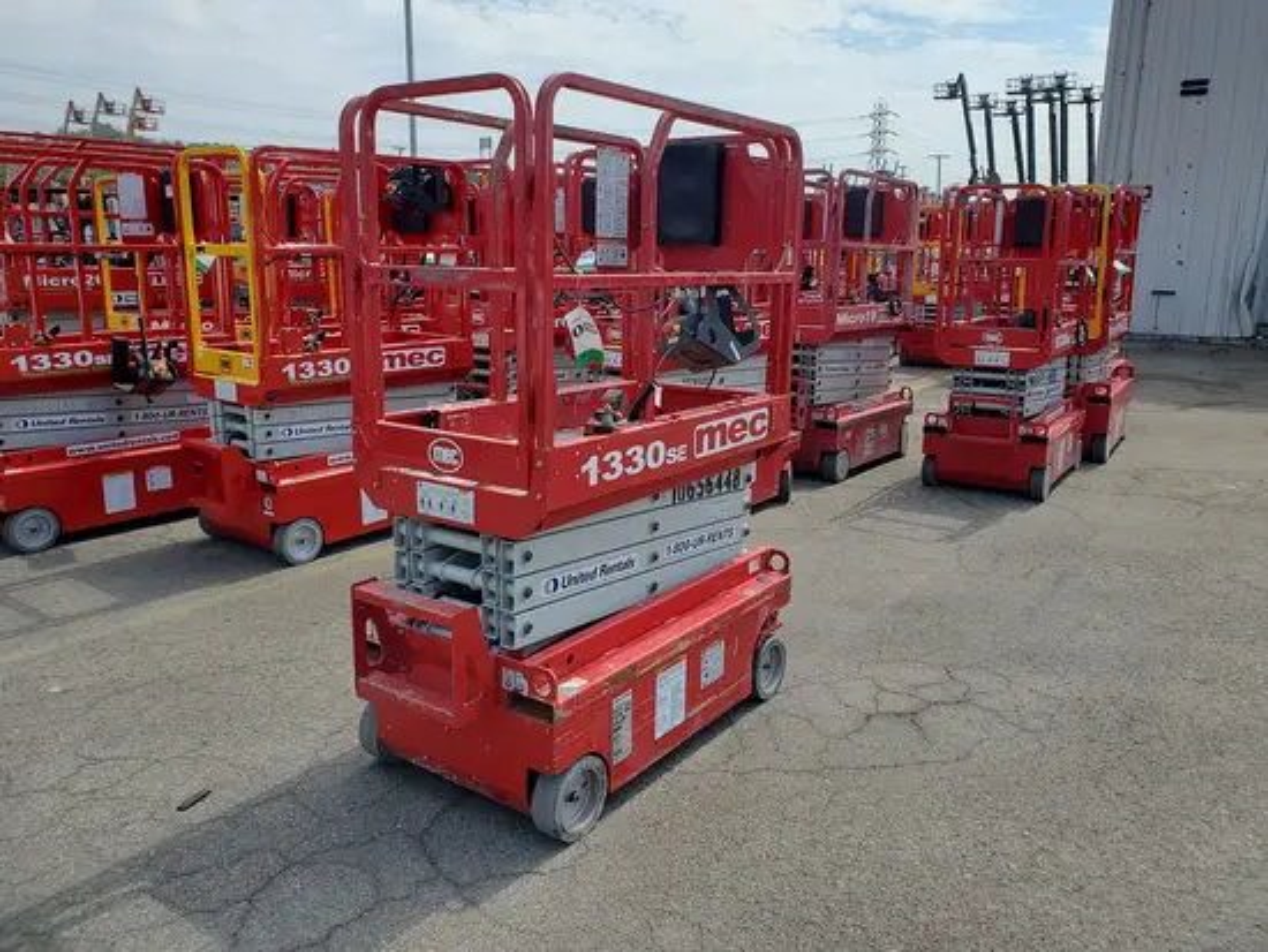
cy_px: 476
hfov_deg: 67.3
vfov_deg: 53.1
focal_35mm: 26
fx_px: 953
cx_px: 634
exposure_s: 1/1539
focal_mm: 4.3
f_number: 2.4
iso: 50
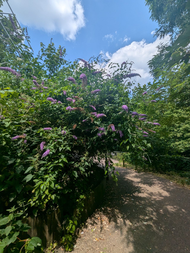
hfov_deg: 90.1
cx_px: 95
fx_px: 95
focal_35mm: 13
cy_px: 126
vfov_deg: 106.1
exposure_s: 1/1890
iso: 47
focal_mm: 1.95
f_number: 2.2
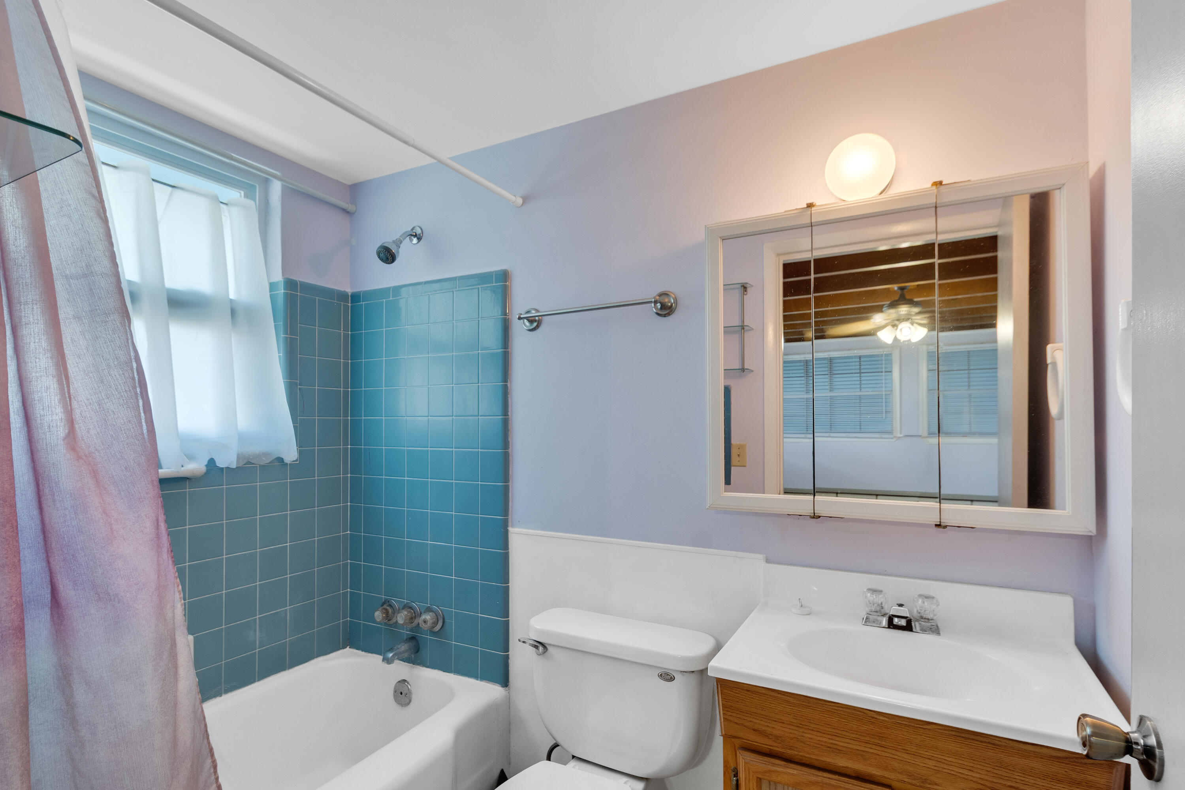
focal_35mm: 17
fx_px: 568
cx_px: 592
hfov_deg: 92.4
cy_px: 395
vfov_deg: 69.7
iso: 320
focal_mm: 11.5
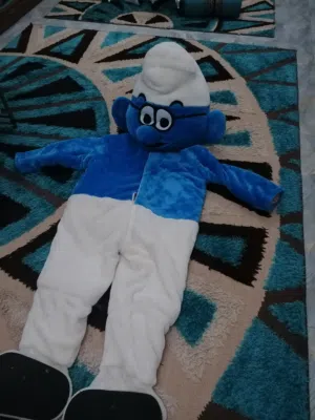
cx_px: 158
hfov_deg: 51.4
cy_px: 210
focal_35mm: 27
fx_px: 328
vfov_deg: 65.3
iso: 500
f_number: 1.8
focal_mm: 4.75
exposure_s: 1/100
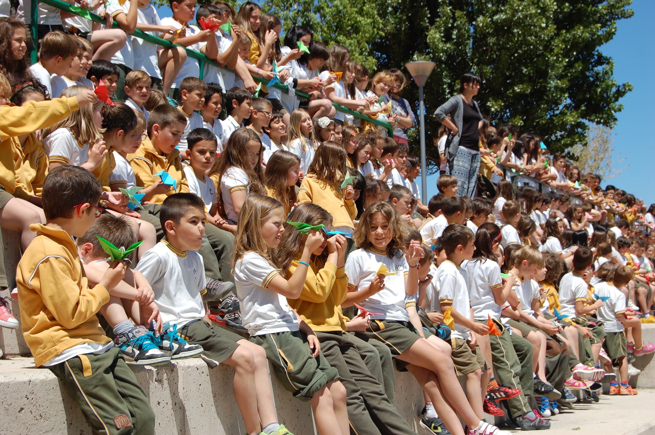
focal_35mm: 69
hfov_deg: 29.3
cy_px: 218
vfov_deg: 19.7
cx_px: 328
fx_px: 1254
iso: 200
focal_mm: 46
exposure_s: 1/400
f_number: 10
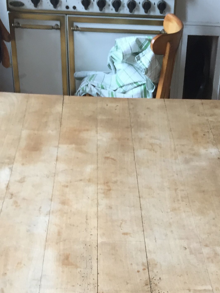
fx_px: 568
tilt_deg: -39.9
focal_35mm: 67
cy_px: 291
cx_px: 147
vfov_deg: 27.4
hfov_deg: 21.8
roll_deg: -1.2
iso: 80
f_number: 2.2
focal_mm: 4.15
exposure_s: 1/33
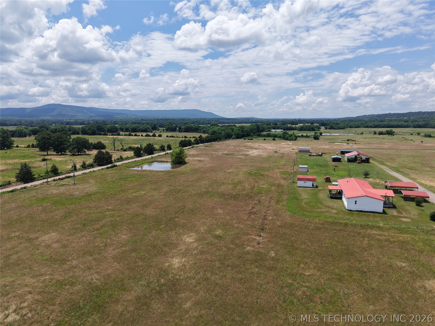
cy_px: 163
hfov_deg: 71.6
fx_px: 302
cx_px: 218
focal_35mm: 24
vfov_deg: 56.8
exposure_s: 1/6000
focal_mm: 8.67
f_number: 1.8
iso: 220
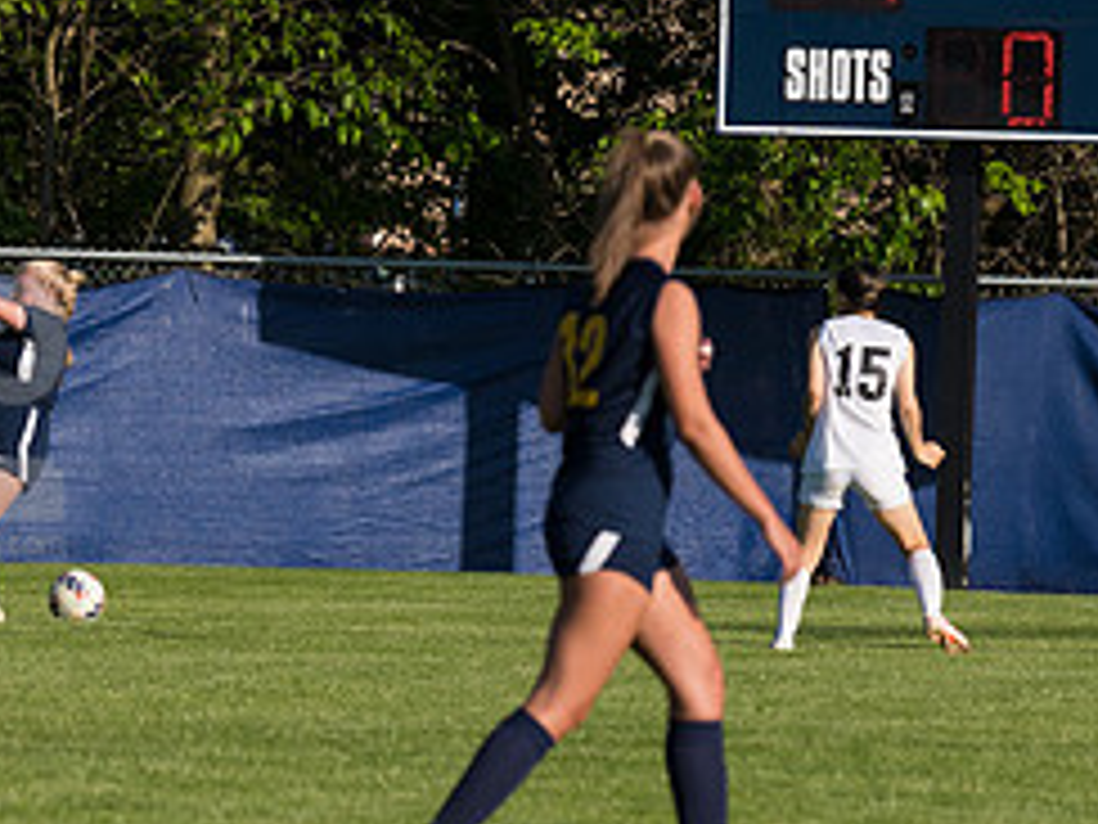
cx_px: -72
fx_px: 21696
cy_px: 401
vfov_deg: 2.2
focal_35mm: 684
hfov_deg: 2.9
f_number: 5.6
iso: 250
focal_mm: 200
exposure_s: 1/1600
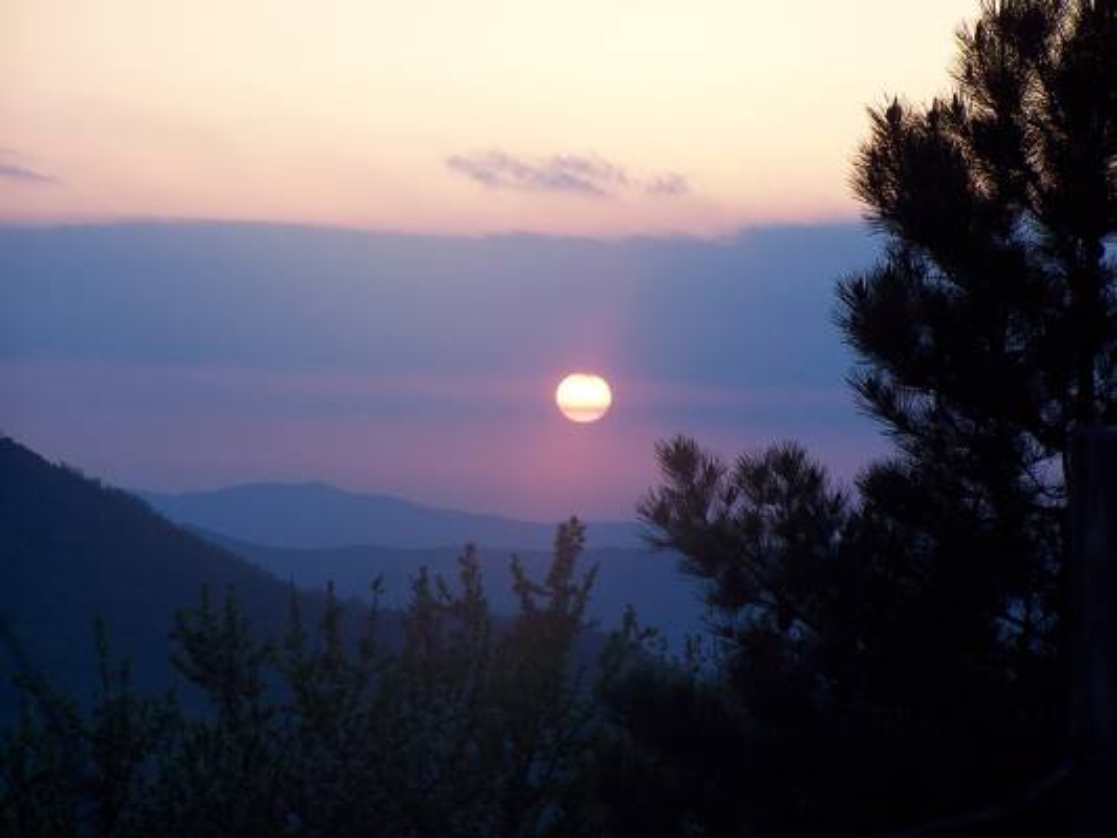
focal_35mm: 189
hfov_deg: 10.5
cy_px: 419
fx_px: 6100
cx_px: 558
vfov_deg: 7.9
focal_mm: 31.3
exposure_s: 1/250
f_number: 3.2
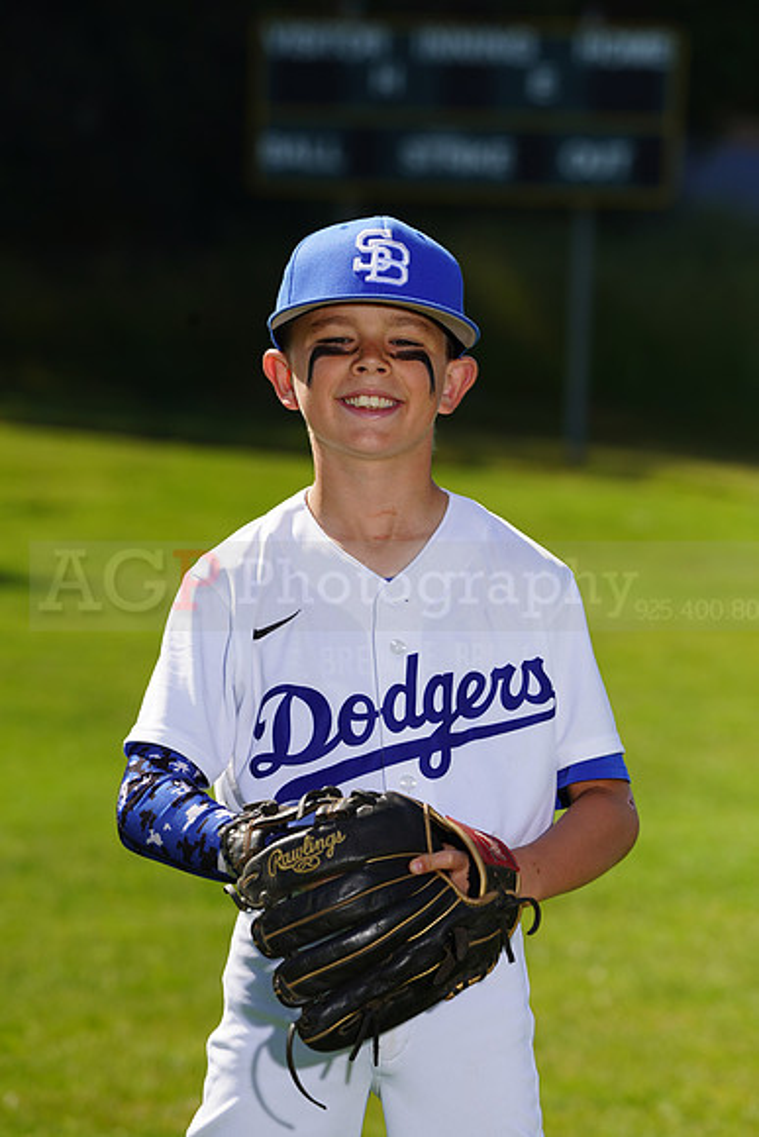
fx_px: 6605
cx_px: 380
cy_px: 568
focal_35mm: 209
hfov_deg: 6.6
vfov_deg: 9.8
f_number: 8
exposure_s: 1/250
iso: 100
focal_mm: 209
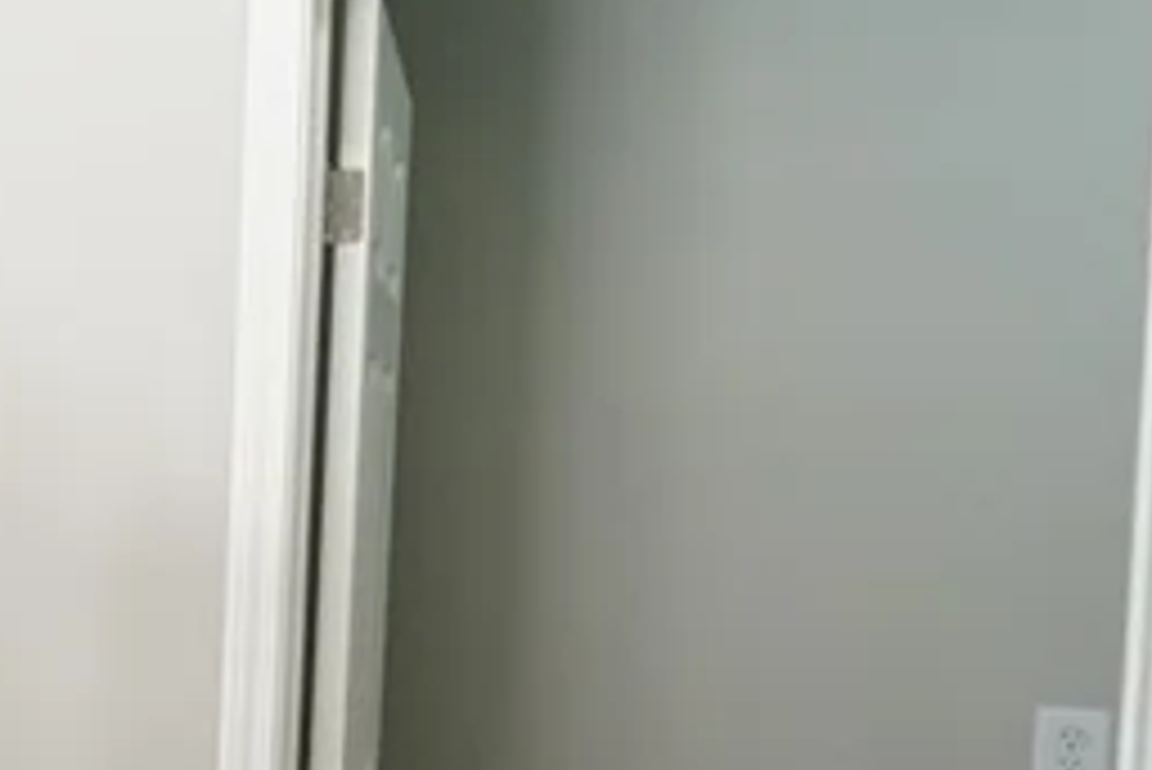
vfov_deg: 28.0
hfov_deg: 27.9
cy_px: 493
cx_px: -572
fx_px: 1537
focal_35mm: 48
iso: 2500
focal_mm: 12
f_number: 6.3
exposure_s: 1/125
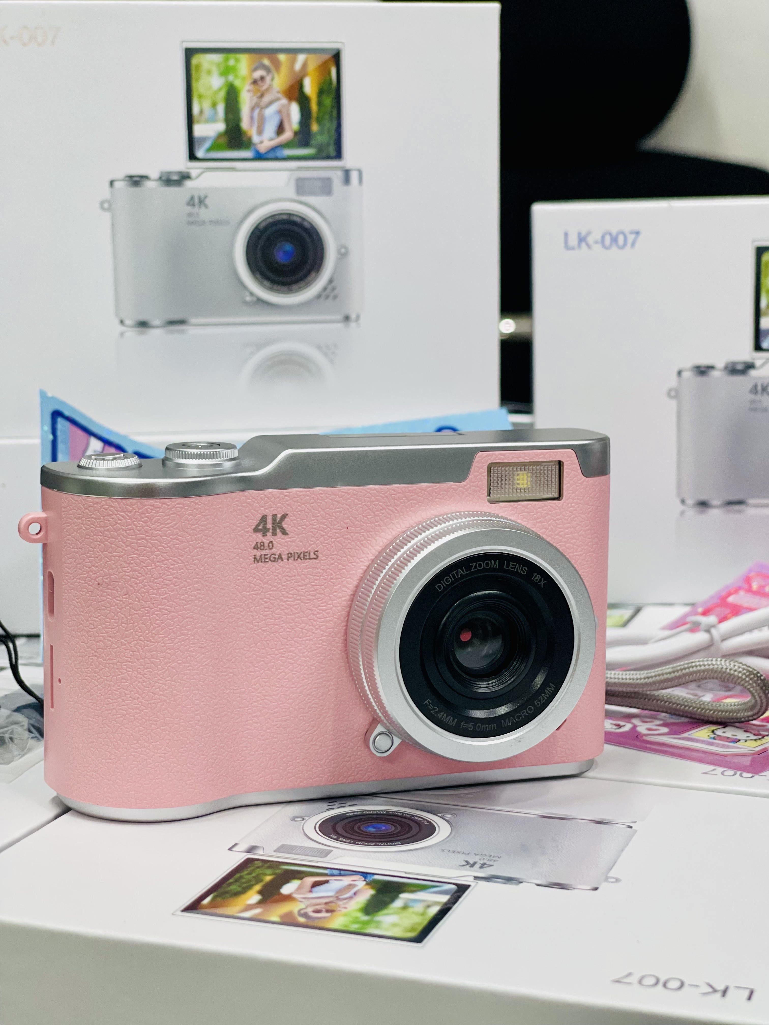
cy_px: 512
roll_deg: -0.5
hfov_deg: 22.9
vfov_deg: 30.3
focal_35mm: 64
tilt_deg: -8.2
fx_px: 1896
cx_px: 384
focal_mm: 7.5
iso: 100
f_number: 2.2
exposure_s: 1/100
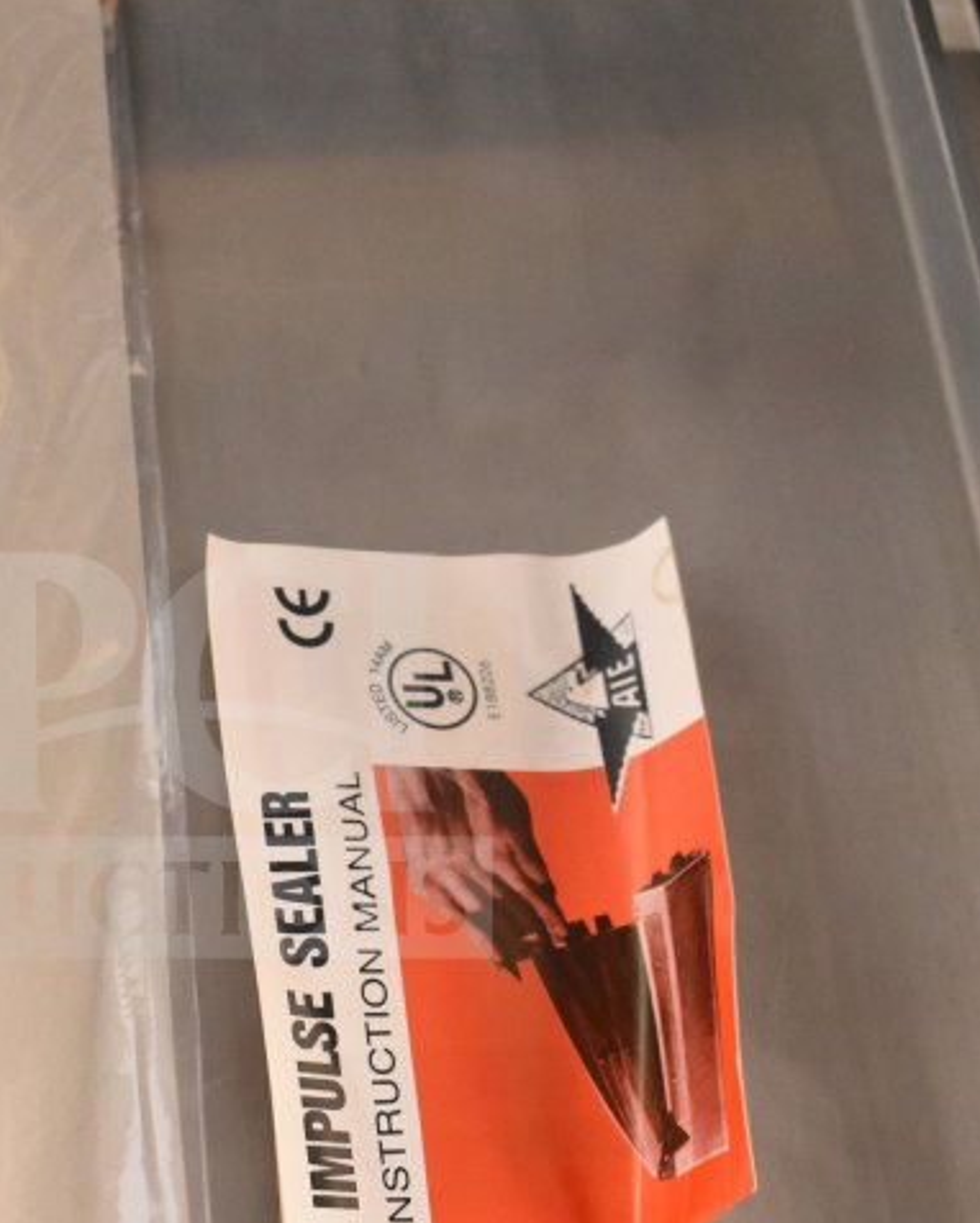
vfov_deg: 26.0
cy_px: 755
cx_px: 203
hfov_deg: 20.8
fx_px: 2641
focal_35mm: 73
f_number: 4
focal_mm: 27
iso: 4500
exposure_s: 1/40
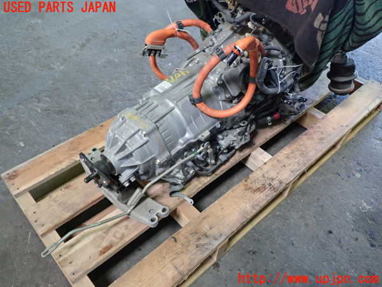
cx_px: 191
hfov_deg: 60.0
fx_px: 331
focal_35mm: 30
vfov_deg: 46.8
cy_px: 144
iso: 320
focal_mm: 5.4
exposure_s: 1/30
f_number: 2.3
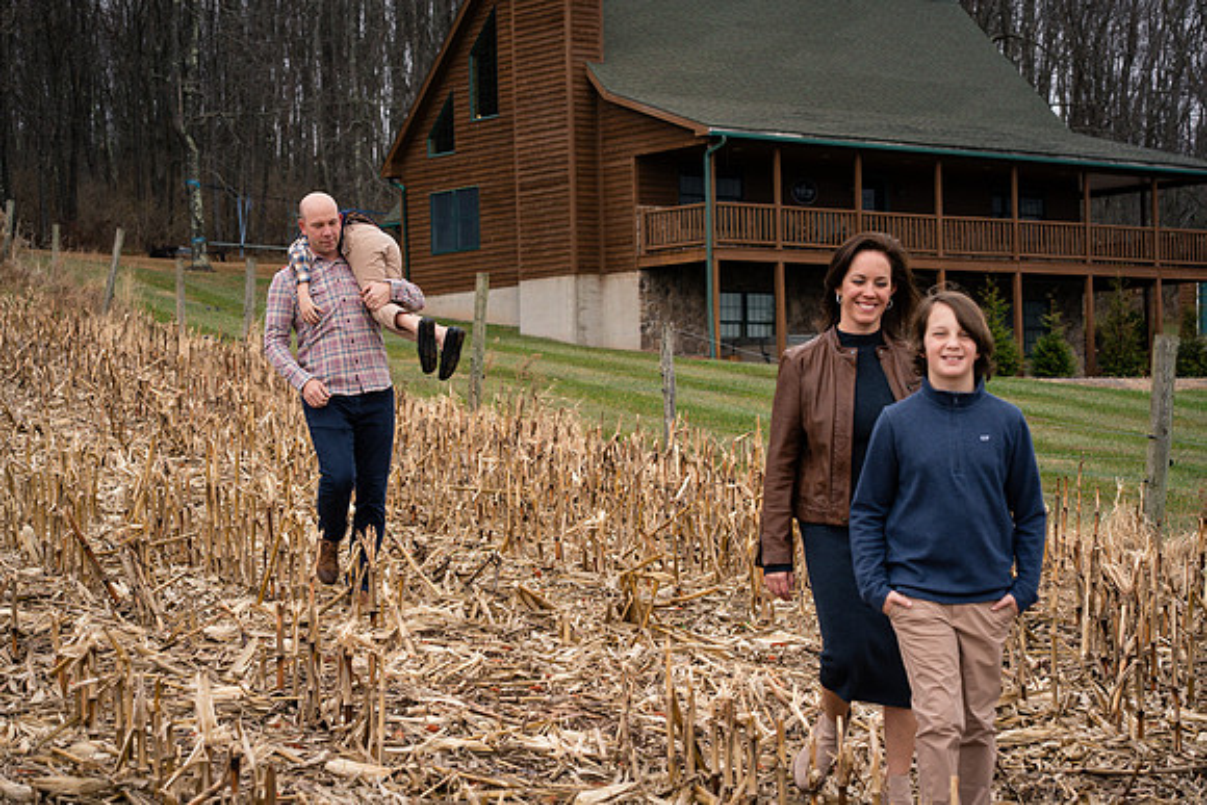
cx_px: 604
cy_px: 402
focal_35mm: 85
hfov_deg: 23.9
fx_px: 2850
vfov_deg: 16.1
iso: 320
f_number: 5.6
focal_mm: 85
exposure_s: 1/500
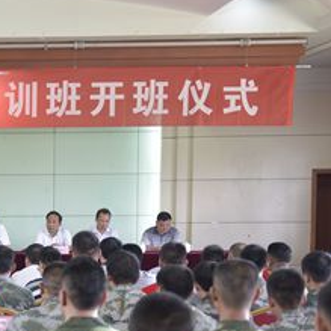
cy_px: 293
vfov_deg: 15.4
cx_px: -121
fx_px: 1212
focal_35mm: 112
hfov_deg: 14.8
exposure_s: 1/40
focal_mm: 48
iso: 500
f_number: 3.2
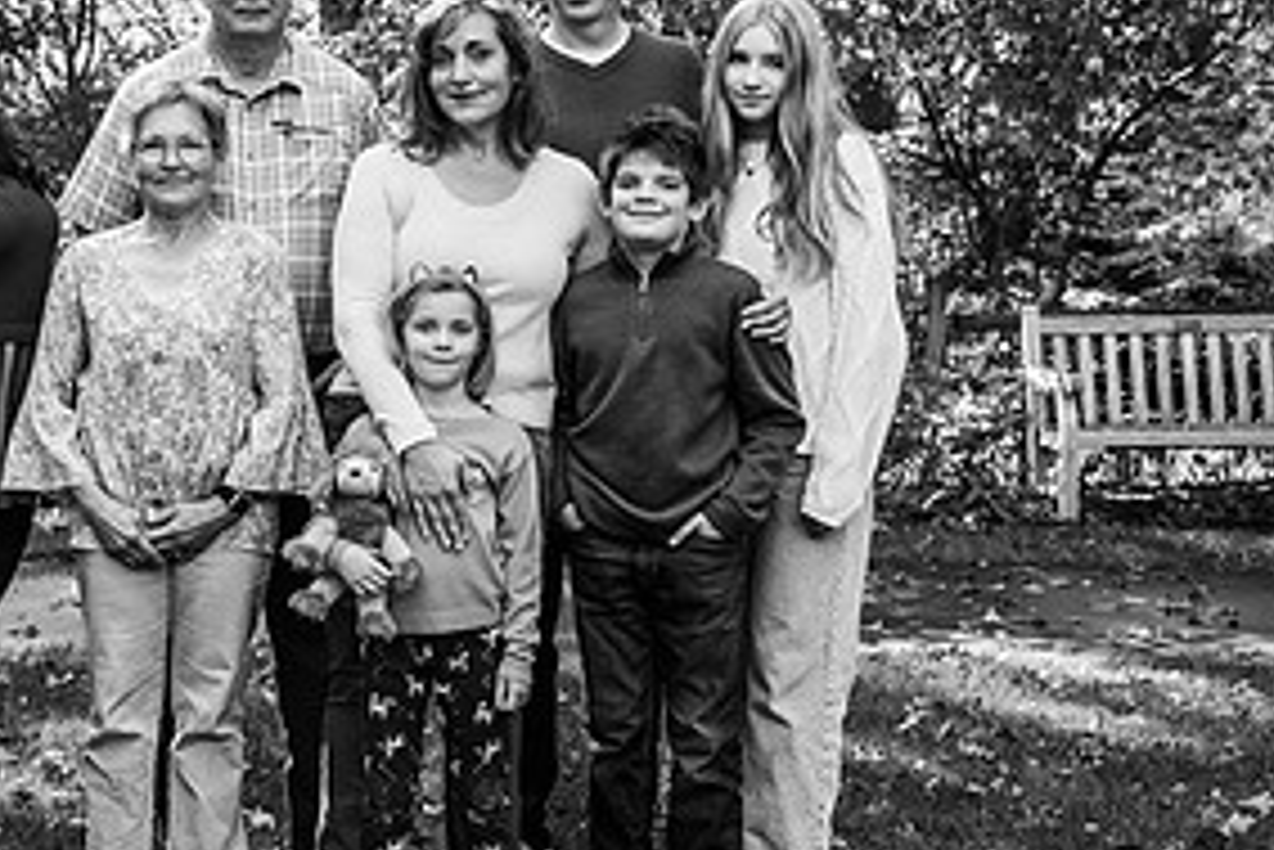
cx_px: 270
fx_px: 2549
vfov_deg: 18.9
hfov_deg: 27.5
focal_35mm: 72
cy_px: 259
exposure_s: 1/250
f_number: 4.5
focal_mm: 34.5
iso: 400
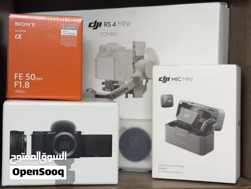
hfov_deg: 39.7
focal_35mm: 48
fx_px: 348
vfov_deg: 30.3
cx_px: 126
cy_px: 94
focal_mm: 6.76
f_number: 1.78
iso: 80
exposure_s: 1/50
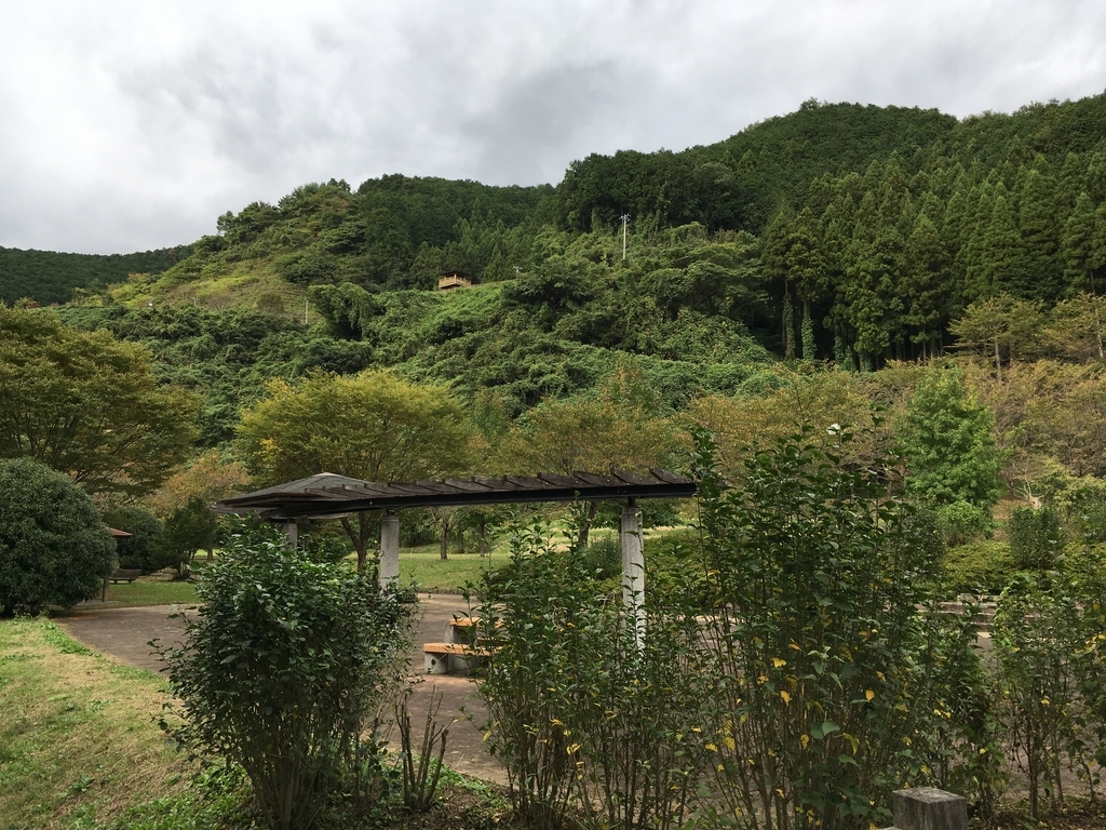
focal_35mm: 29
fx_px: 927
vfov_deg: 48.2
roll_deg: +0.7
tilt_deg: +9.0
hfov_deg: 61.7
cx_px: 553
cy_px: 415
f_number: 2.2
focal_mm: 4.15
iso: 25
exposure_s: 1/499
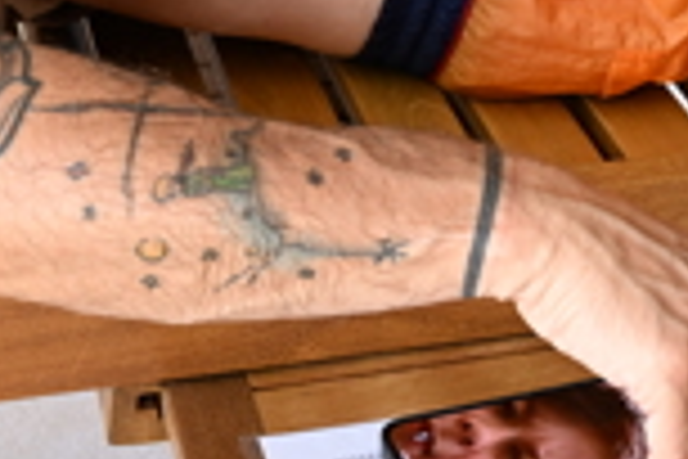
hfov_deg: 15.1
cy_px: -500
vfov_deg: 9.4
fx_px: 2580
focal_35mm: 135
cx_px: 549
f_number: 4
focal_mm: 30
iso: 800
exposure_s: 1/60
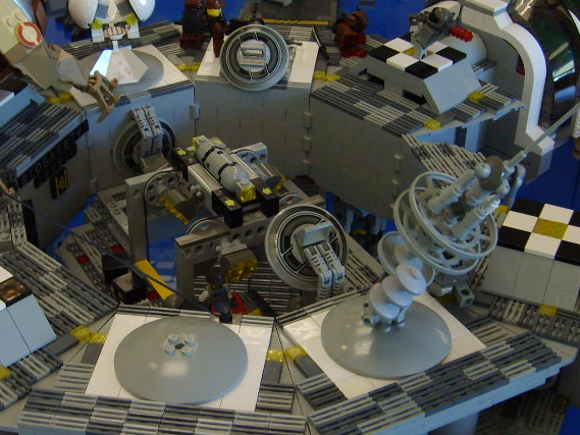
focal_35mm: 63
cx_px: 223
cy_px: 227
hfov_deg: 30.6
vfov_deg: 23.3
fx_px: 1056
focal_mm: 5.8
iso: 100
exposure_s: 1/30
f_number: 2.8
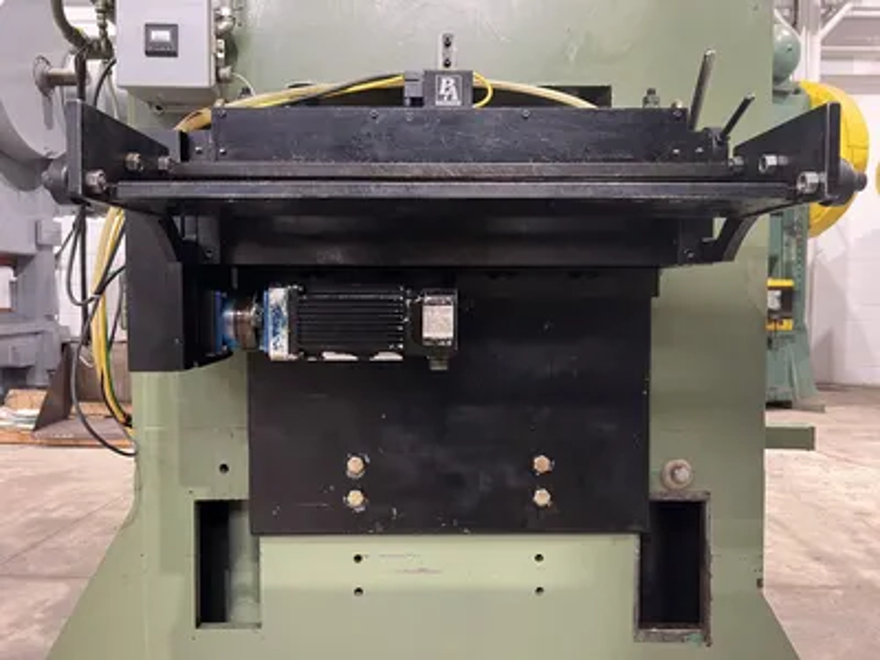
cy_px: 330
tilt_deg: -3.0
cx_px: 440
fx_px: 661
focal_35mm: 26
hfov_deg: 67.3
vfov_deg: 53.1
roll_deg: -0.6
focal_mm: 5.7
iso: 400
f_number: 1.5
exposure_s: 1/60
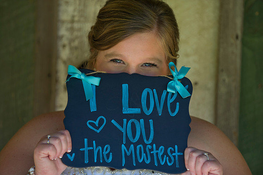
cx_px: 132
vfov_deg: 7.8
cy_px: 88
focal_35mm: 175
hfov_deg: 11.8
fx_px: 1278
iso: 200
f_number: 3.5
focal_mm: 175
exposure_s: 1/160
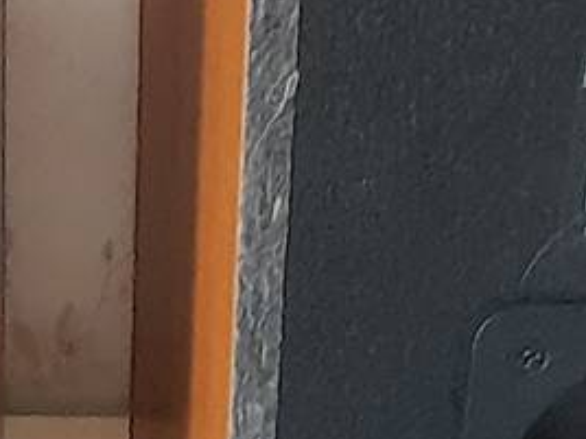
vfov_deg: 23.6
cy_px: 262
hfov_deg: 29.8
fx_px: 1050
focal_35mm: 62
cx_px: 48
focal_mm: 1.13
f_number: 2.2
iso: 400
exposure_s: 1/25
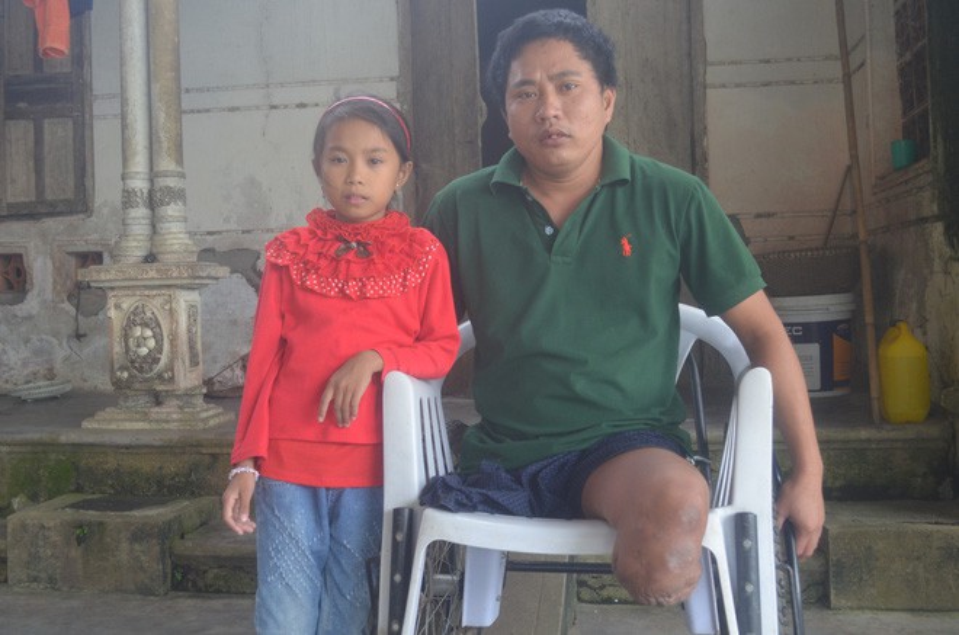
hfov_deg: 53.2
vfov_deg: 36.7
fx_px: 957
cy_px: 318
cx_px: 480
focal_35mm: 36
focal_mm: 24
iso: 400
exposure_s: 1/80
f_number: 4.5
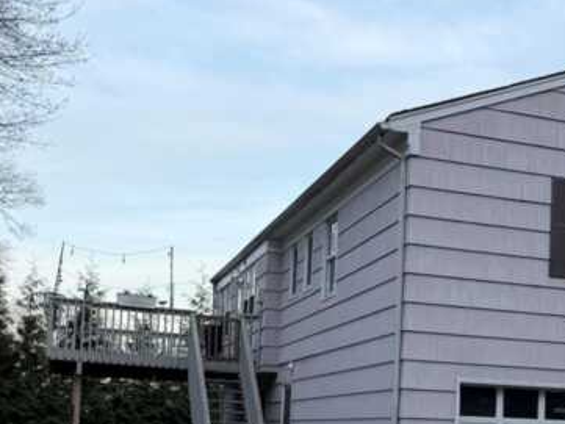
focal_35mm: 68
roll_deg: -2.1
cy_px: 385
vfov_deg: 21.1
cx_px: 563
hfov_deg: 27.0
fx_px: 1110
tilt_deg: +2.3
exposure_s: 1/1337
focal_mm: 6.76
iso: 80
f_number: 1.78
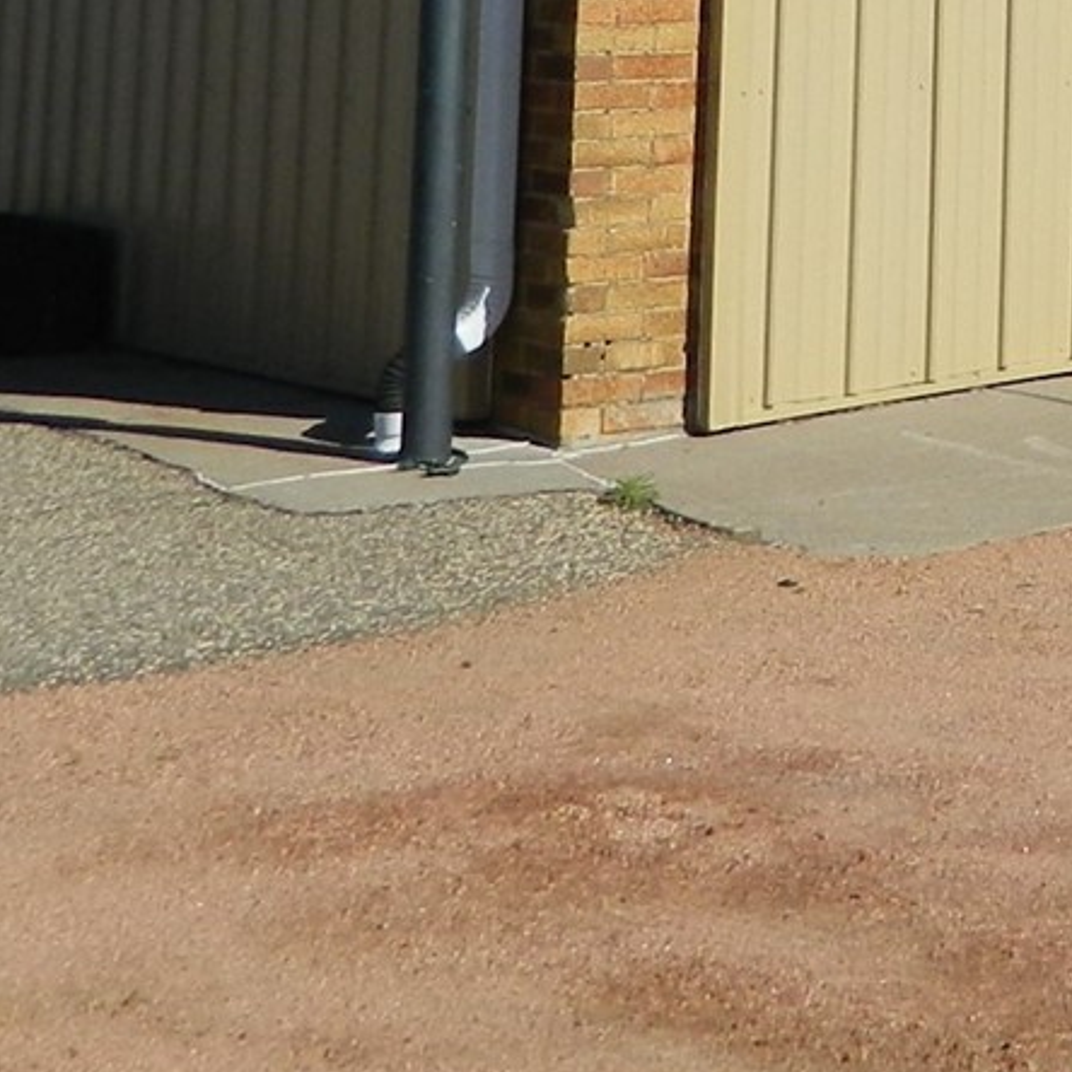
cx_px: 1543
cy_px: -546
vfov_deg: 15.7
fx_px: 3574
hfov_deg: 15.8
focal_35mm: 102
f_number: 8.7
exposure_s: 1/200
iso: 80
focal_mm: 4.5
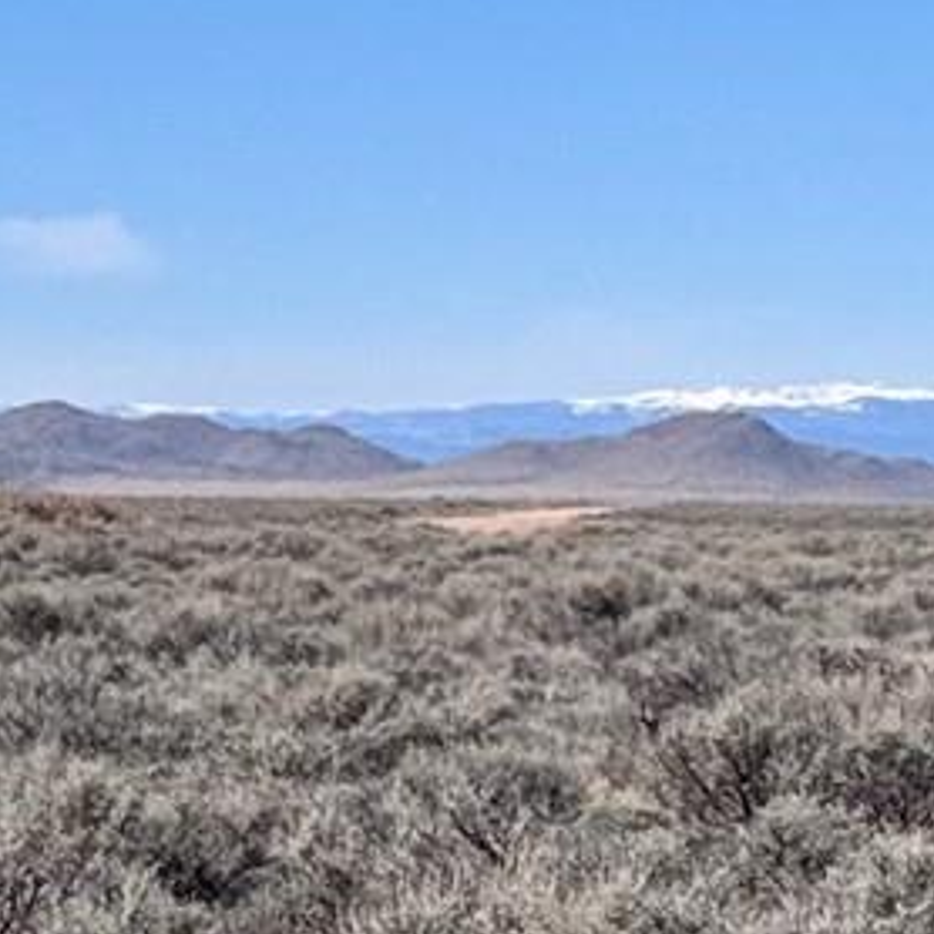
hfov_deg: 7.1
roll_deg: -0.6
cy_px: 910
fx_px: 7448
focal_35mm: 244
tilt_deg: -4.4
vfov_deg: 7.2
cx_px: 1438
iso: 64
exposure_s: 1/7092
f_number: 1.78
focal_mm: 6.76
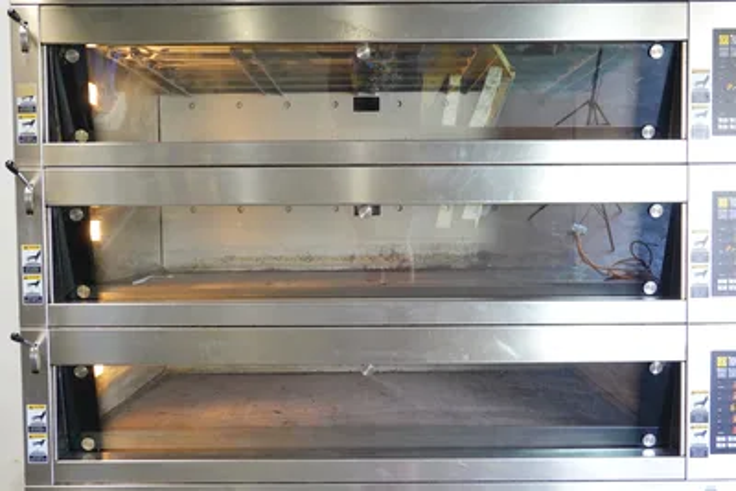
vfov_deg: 33.4
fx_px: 818
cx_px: 368
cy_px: 246
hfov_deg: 48.4
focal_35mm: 40
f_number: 4
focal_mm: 14.69
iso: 1250
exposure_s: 1/40
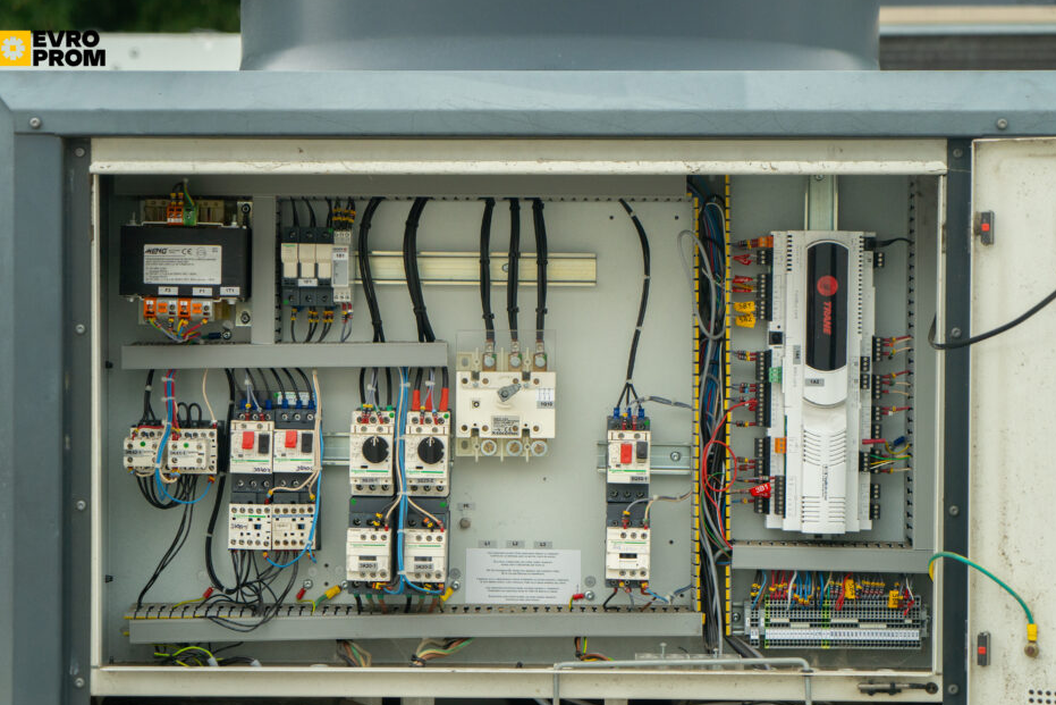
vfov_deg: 17.7
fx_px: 2259
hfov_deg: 26.3
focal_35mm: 77
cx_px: 526
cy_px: 372
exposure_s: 1/250
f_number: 4.5
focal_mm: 70
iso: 500
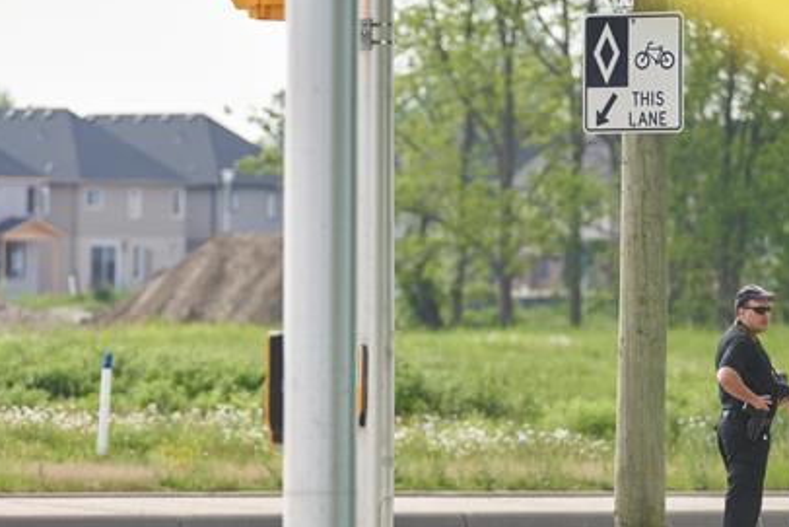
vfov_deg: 4.2
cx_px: 311
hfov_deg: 6.2
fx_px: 7257
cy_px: 409
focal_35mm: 331
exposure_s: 1/1250
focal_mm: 207
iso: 500
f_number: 4
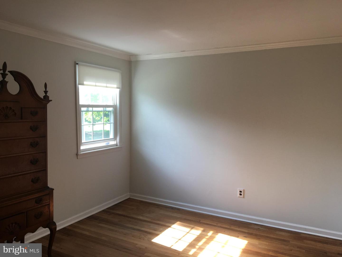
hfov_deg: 61.6
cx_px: 171
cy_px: 128
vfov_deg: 48.3
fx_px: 287
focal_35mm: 29
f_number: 2.2
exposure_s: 1/60
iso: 32
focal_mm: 4.15
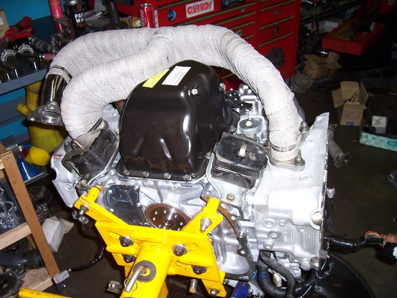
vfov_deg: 41.8
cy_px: 149
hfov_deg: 54.0
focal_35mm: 34
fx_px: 390
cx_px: 198
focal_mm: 5.6
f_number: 2.7
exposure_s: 1/60
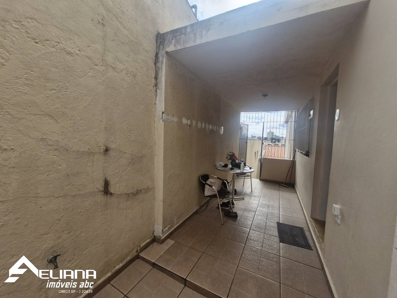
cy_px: 149
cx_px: 198
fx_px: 149
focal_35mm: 13
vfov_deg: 89.9
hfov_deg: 106.2
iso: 50
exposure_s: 1/788
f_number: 2.2
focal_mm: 1.74
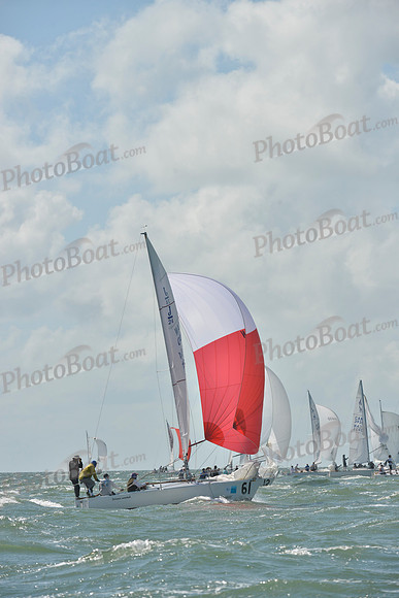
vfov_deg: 10.3
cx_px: 200
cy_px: 299
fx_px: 3323
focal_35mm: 200
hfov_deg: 6.9
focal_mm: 200
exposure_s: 1/1250
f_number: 10
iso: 280
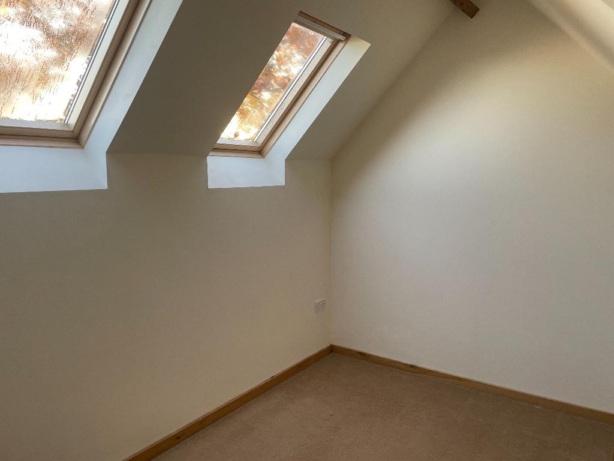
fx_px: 461
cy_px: 230
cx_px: 307
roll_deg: +0.9
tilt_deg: -6.9
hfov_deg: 67.3
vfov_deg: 53.1
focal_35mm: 26
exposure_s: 1/121
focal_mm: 4.2
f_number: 1.6
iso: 125
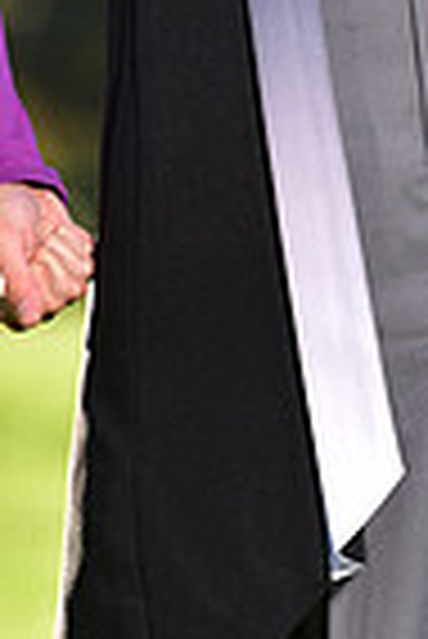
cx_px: 358
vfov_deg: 2.5
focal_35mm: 817
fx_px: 14533
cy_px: -324
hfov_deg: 1.7
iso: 80
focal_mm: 200
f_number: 5
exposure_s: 1/200
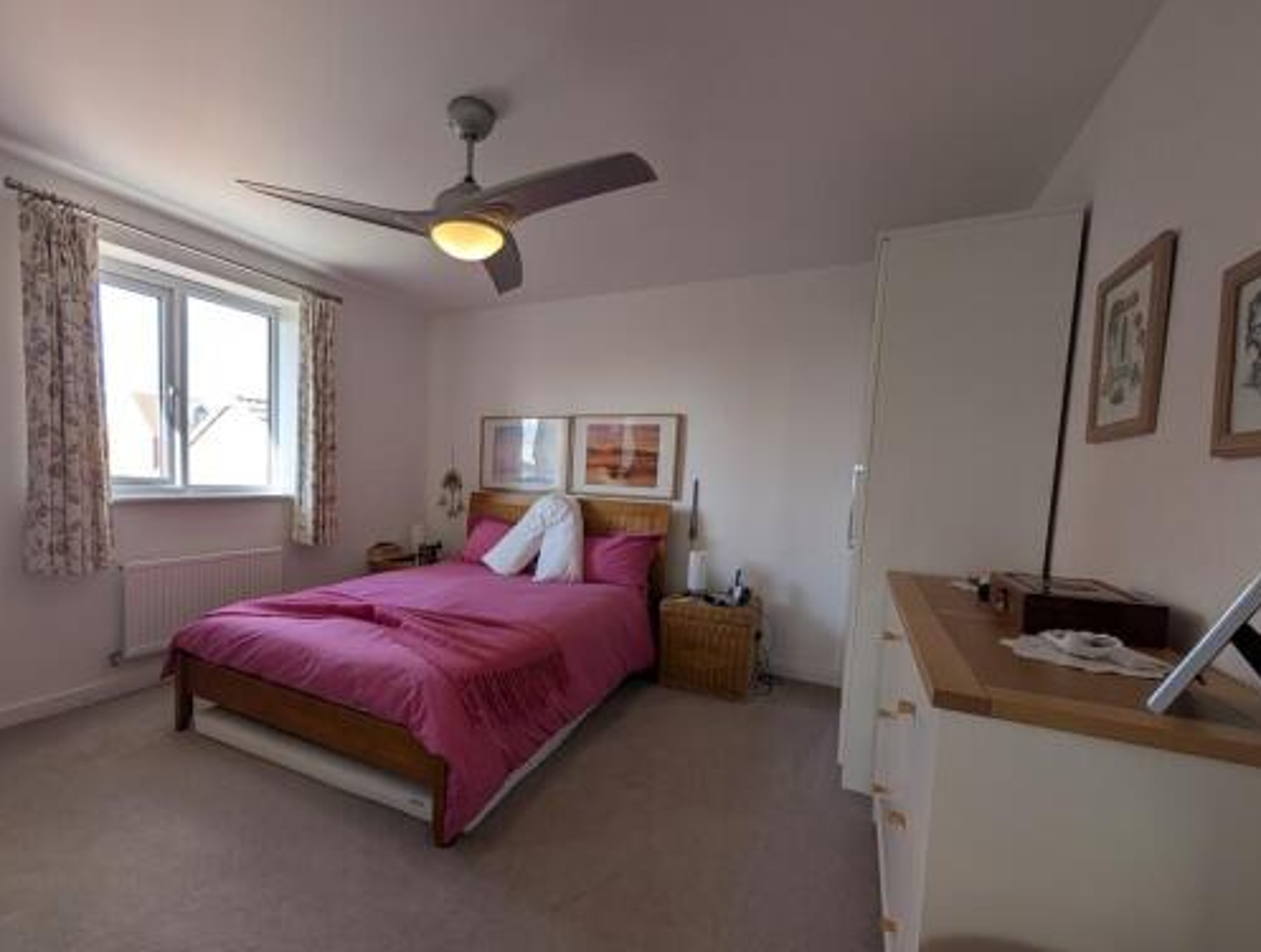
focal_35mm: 14
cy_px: 512
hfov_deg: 101.4
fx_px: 511
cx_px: 551
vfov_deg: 85.7
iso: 53
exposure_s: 1/258
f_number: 1.7
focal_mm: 2.02
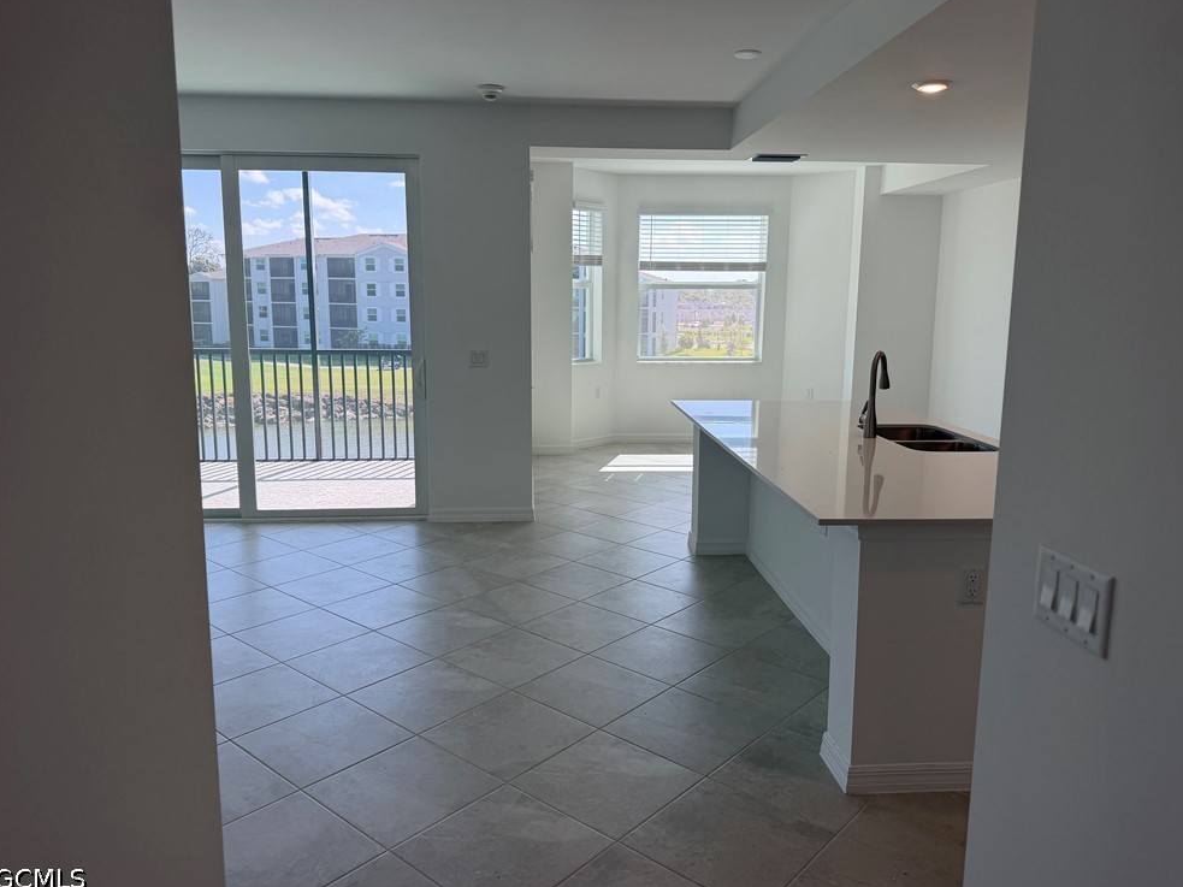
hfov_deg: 69.4
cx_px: 588
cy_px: 437
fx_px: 854
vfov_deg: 54.9
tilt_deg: -9.9
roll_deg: -0.1
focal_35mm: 25
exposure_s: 1/757
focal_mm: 6.76
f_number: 1.78
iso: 100
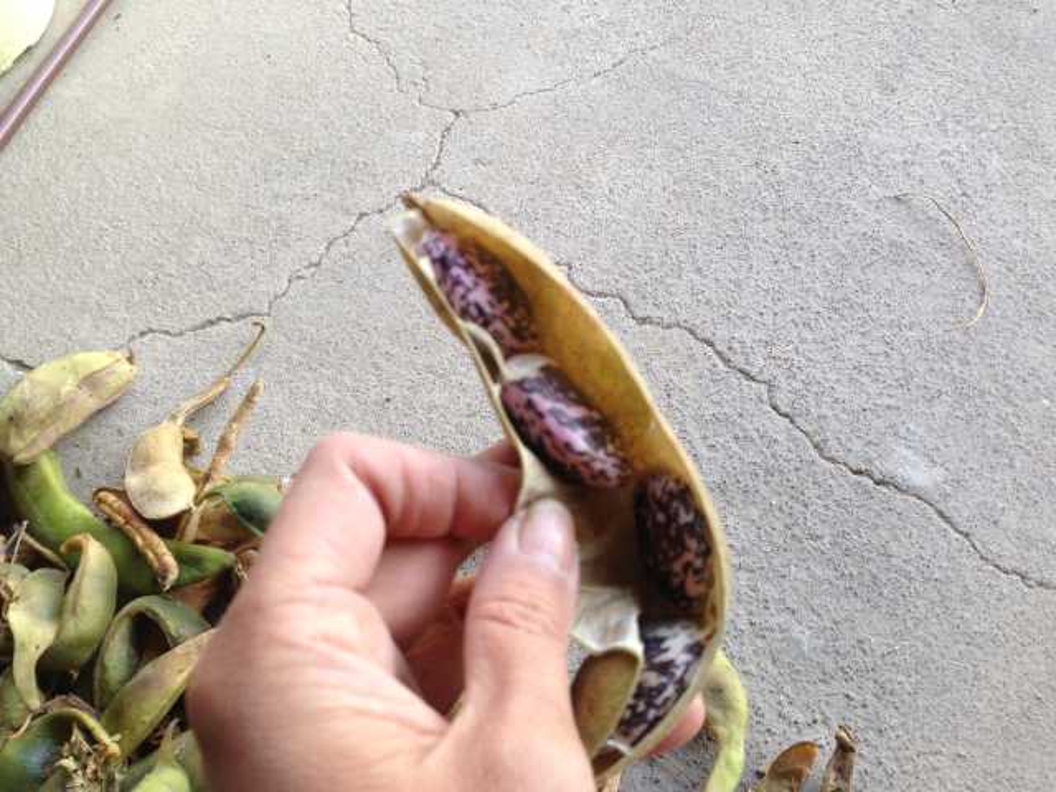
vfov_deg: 42.9
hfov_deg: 55.4
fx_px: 1007
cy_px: 396
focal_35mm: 33
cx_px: 528
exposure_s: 1/60
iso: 50
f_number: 2.4
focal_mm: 4.13
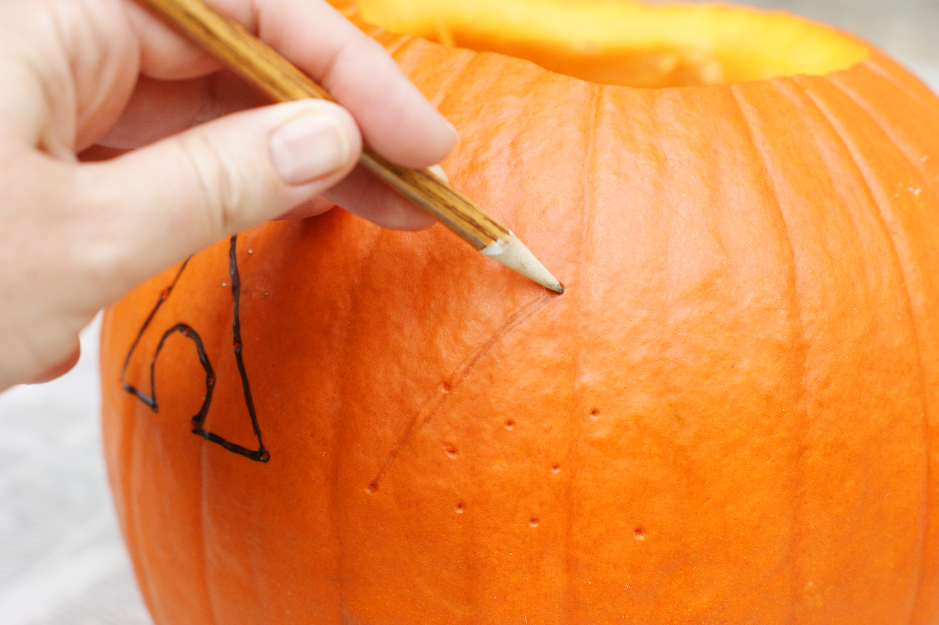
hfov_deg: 26.7
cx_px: 467
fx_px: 1981
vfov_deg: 17.9
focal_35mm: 76
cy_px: 315
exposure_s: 1/125
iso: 200
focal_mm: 50
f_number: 4
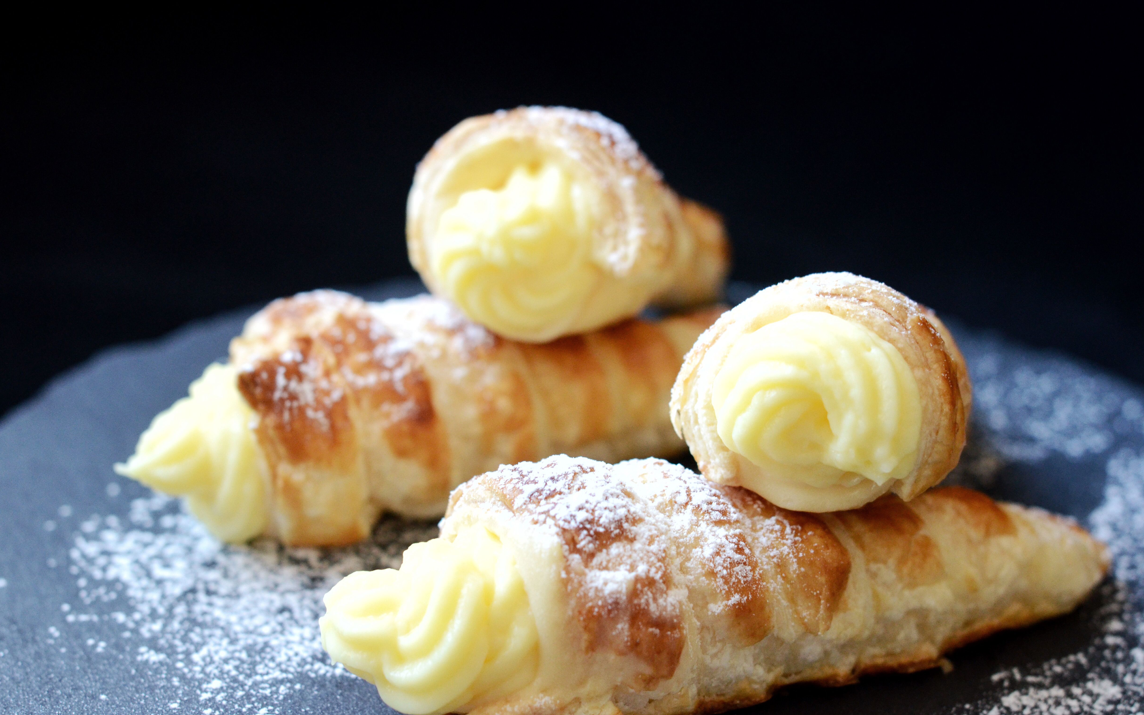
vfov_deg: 16.9
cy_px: 379
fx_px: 2401
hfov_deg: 26.8
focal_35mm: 77
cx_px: 572
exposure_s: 1/125
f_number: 4.5
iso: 1600
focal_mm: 50
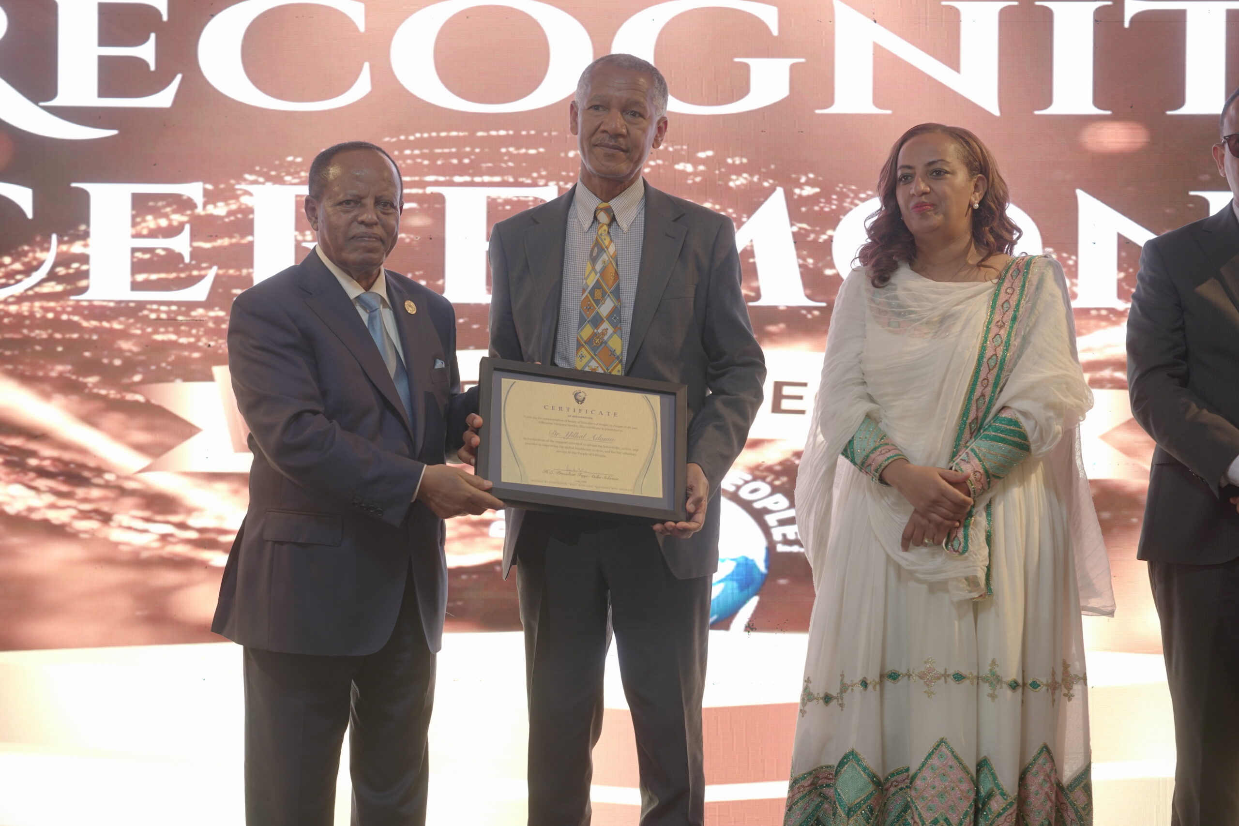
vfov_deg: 16.1
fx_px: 2925
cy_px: 413
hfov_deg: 23.9
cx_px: 620
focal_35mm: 85
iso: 1000
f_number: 3.2
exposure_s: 1/50
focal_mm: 85
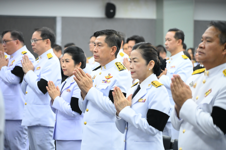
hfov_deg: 17.1
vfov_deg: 11.4
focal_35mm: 120
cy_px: 75
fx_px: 753
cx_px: 113
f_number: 4
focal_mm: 120
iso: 6400
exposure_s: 1/400
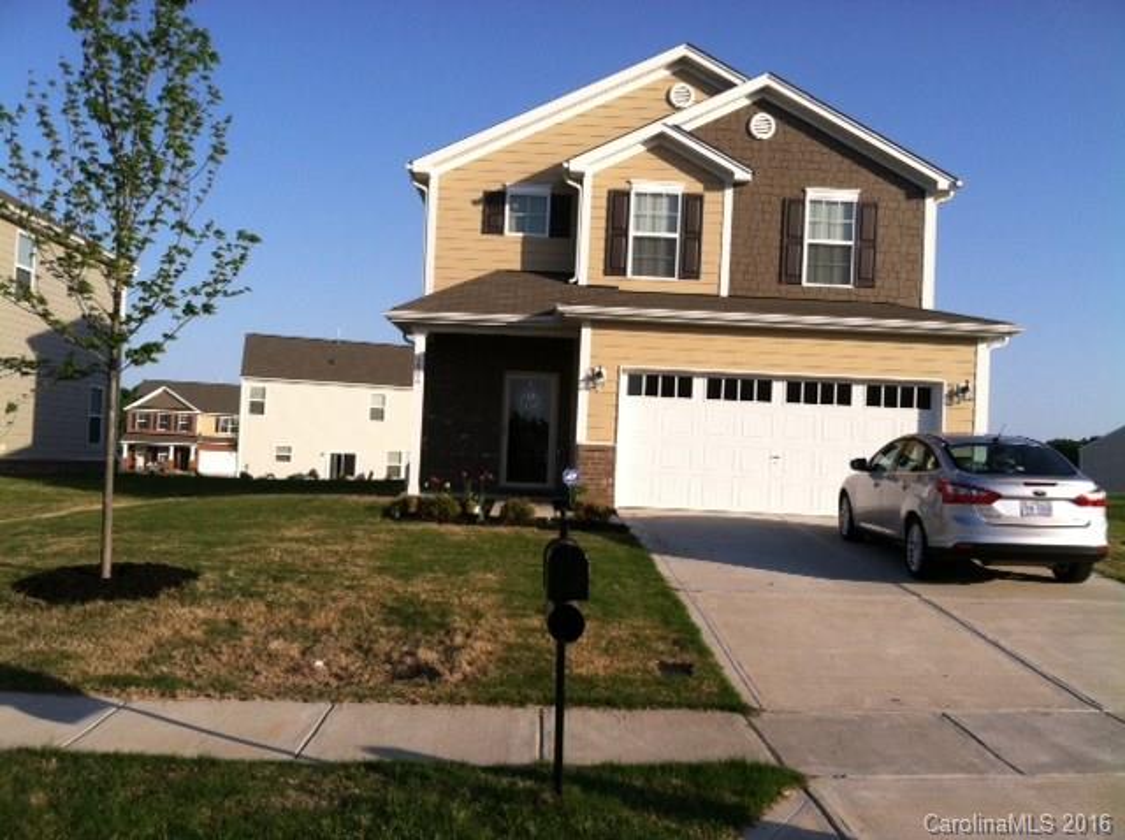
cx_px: 562
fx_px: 1136
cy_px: 420
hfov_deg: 52.7
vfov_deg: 40.6
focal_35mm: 35
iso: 80
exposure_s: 1/1154
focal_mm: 3.85
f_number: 2.8
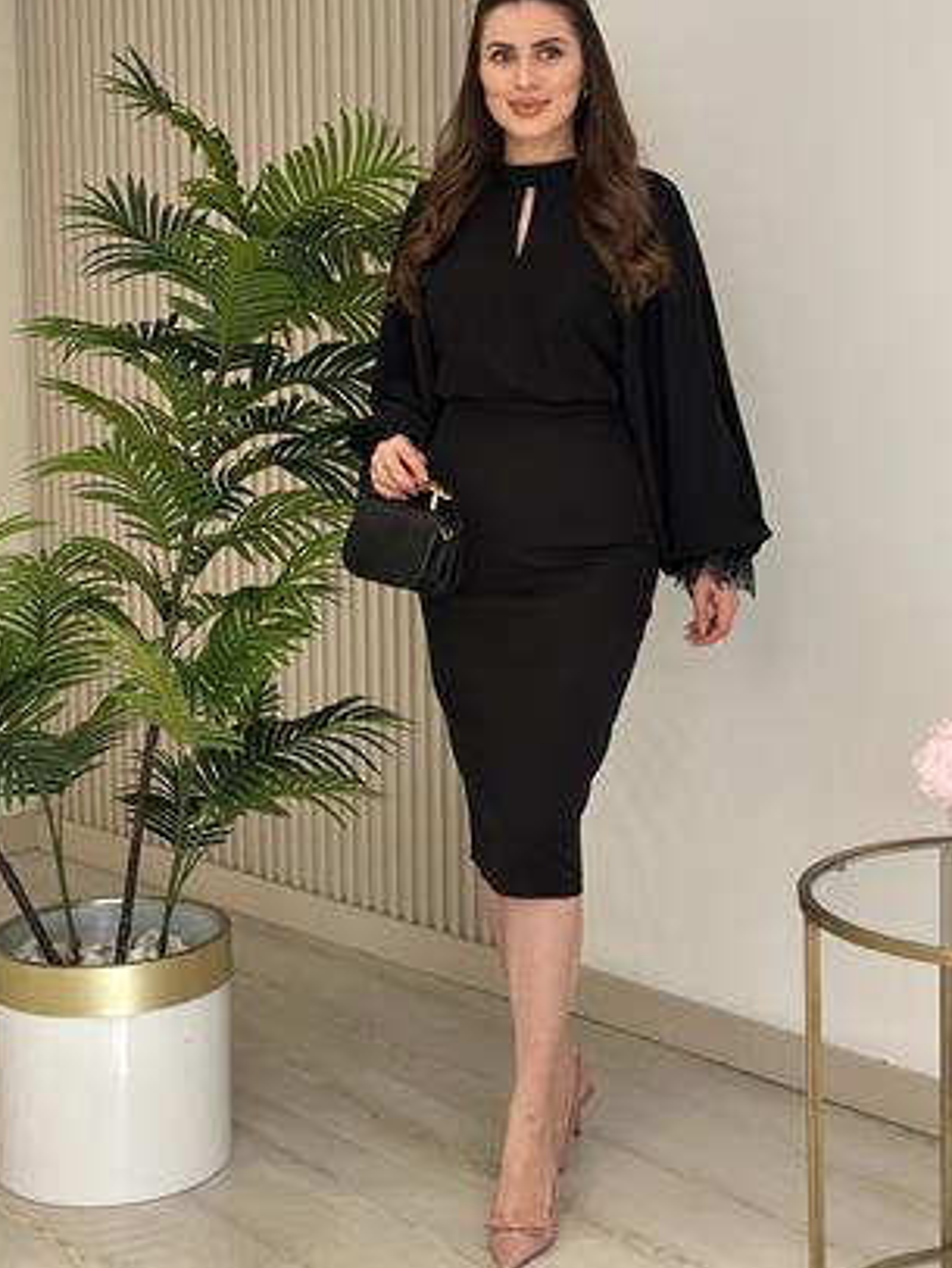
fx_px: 2308
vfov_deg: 30.6
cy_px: 476
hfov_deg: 23.3
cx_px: 534
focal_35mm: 63
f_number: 1.78
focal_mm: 6.86
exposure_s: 1/411
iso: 80
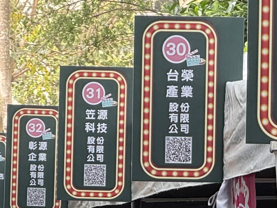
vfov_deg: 3.3
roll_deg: -0.1
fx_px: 3561
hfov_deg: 4.5
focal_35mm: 445
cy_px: 316
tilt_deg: +0.0
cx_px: 30
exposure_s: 1/151
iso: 50
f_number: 2.8
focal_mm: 15.66
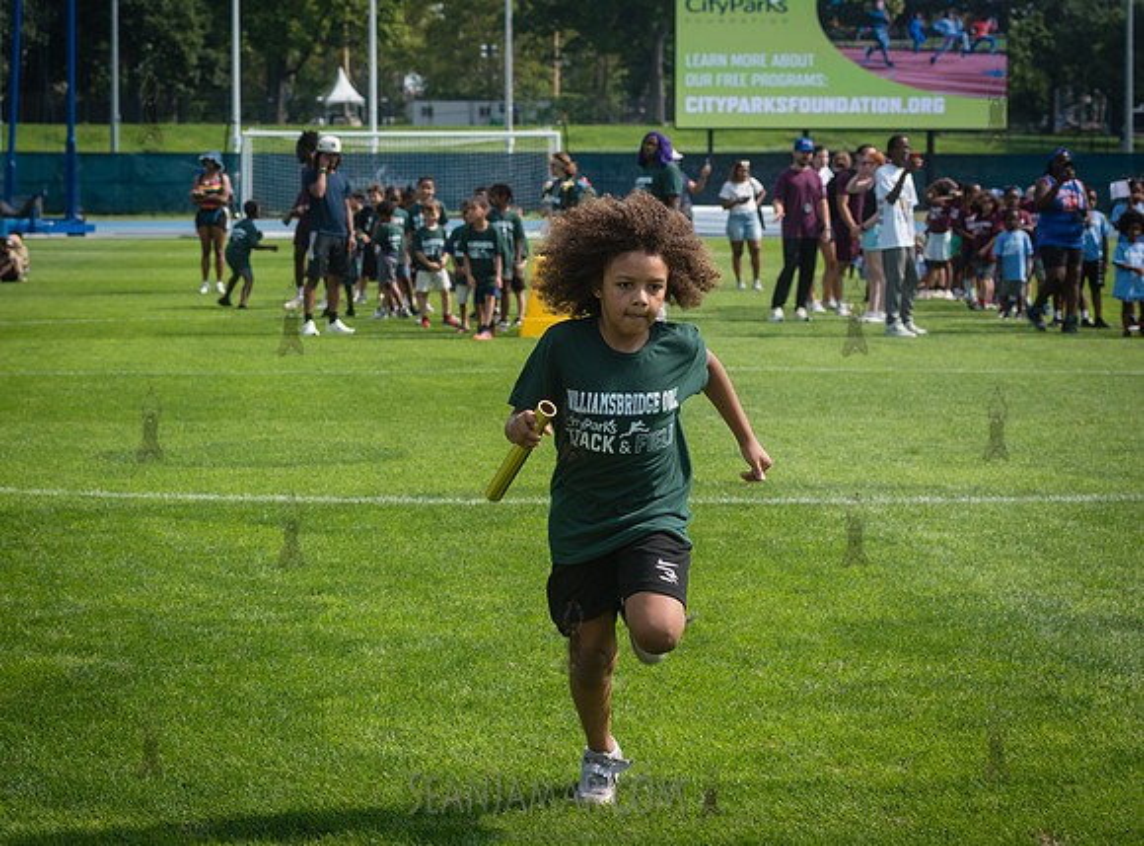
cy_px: 414
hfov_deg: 21.0
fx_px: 3089
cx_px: 497
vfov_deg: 15.6
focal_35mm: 94
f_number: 5.6
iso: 160
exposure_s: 1/640
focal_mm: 80
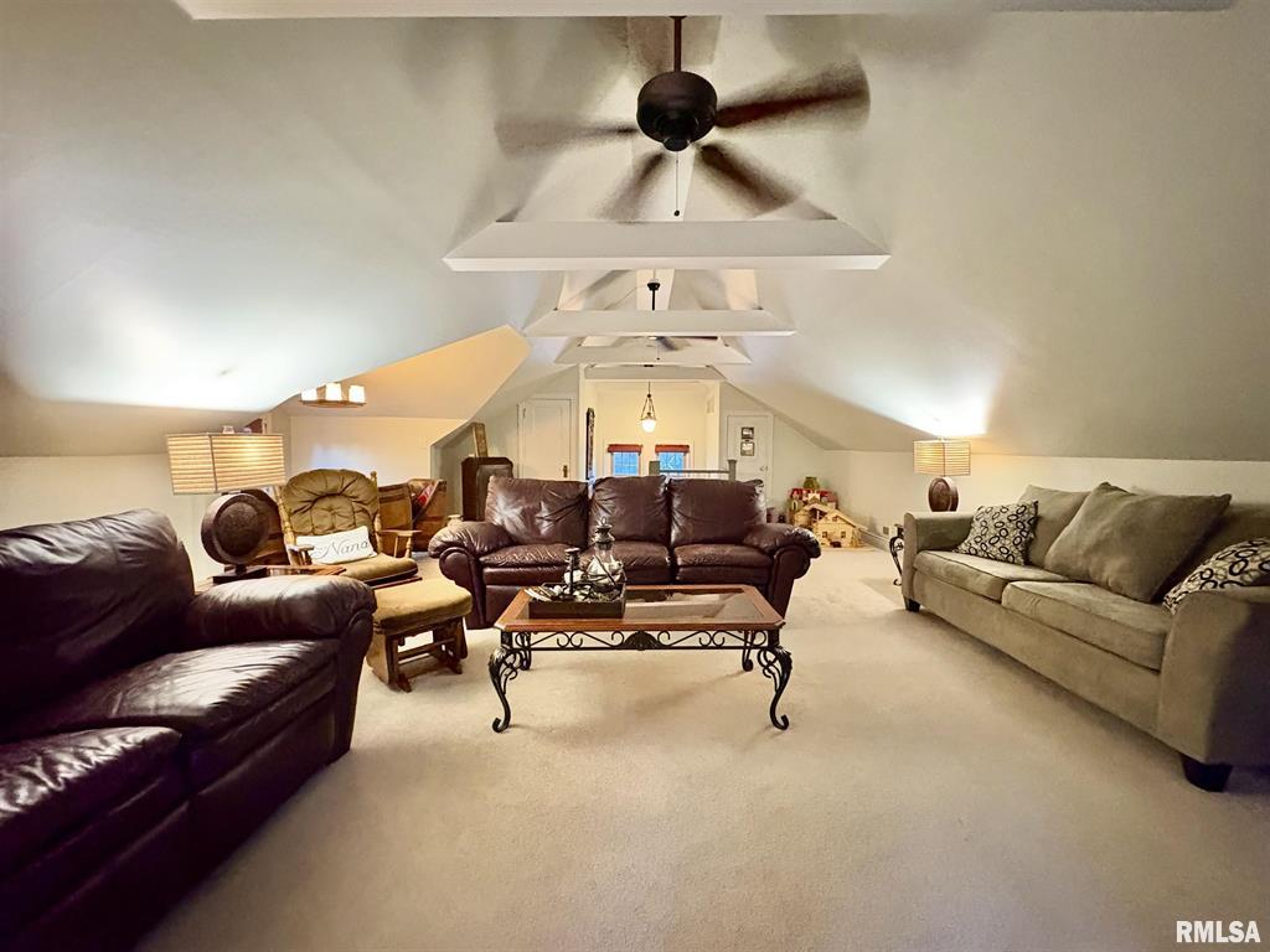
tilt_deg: -2.3
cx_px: 635
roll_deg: -0.2
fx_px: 514
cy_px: 476
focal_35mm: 14
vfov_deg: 85.7
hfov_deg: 102.1
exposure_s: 1/30
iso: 1600
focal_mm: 2.22
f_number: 2.2
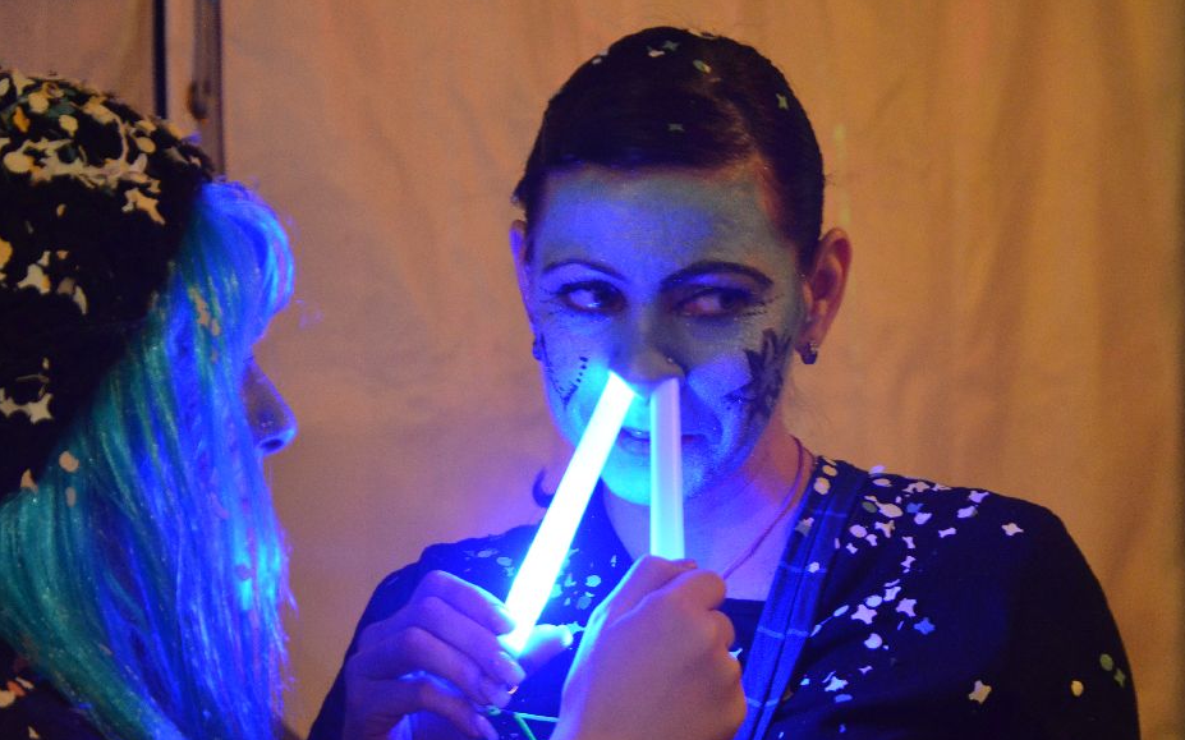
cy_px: 368
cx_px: 652
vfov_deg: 11.9
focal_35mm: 110
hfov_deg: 19.0
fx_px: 3538
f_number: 5
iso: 3200
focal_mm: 65
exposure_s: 1/8
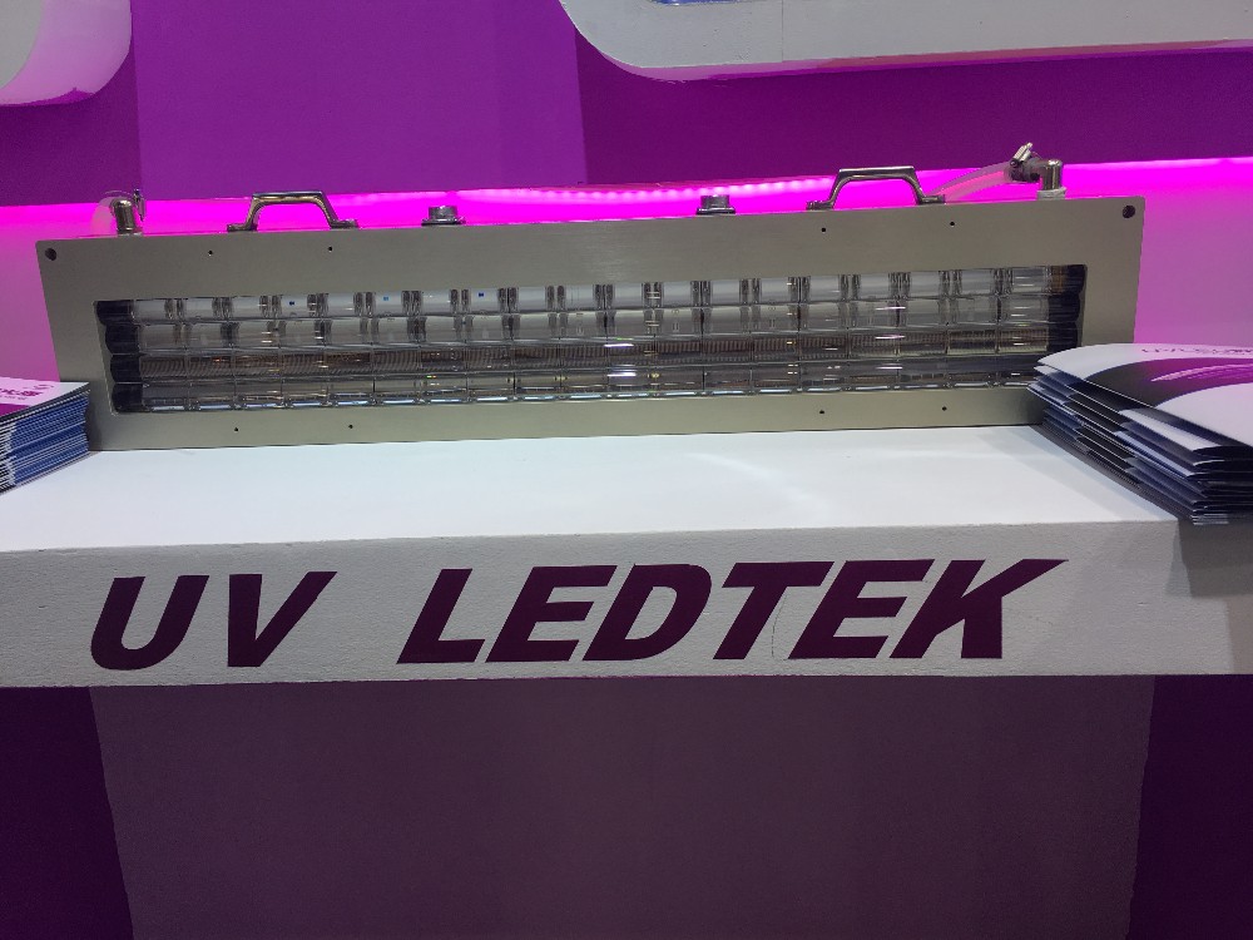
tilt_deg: -15.1
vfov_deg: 48.2
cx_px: 626
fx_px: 1050
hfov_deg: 61.7
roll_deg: +2.3
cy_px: 470
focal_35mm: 29
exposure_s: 1/100
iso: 25
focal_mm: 4.15
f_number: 2.2
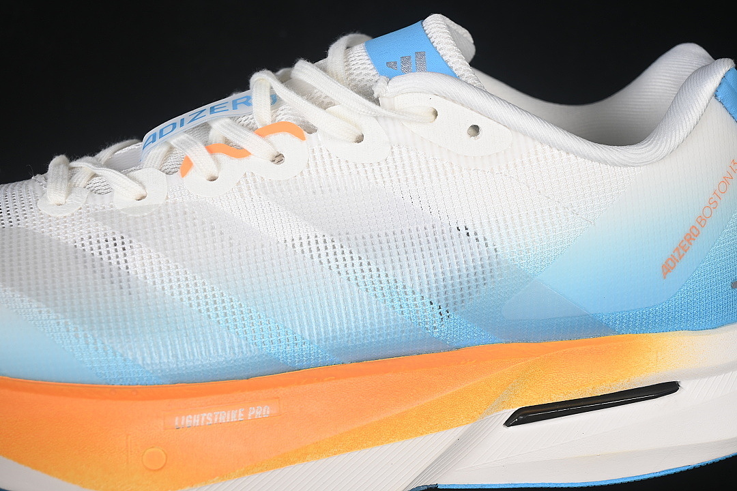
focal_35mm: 75
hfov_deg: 27.0
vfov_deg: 18.2
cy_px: 246
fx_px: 1535
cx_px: 368
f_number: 7.1
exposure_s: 1/80
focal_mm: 50
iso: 160
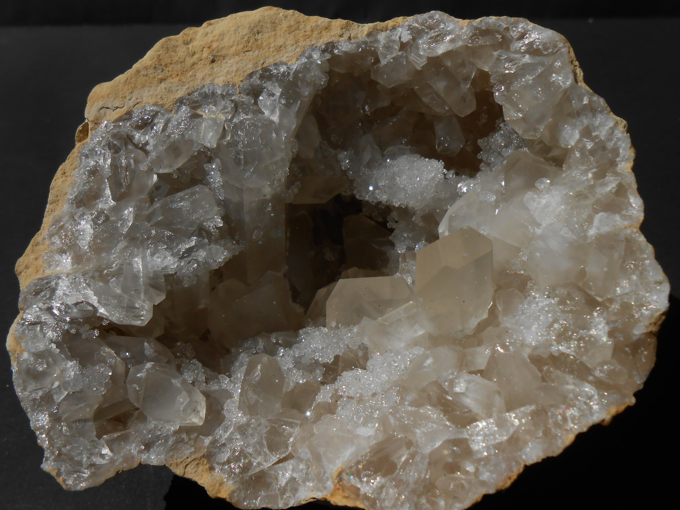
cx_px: 340
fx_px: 550
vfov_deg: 49.7
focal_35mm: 28
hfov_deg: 63.5
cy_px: 255
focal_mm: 4.6
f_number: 11.5
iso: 80
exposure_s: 1/320
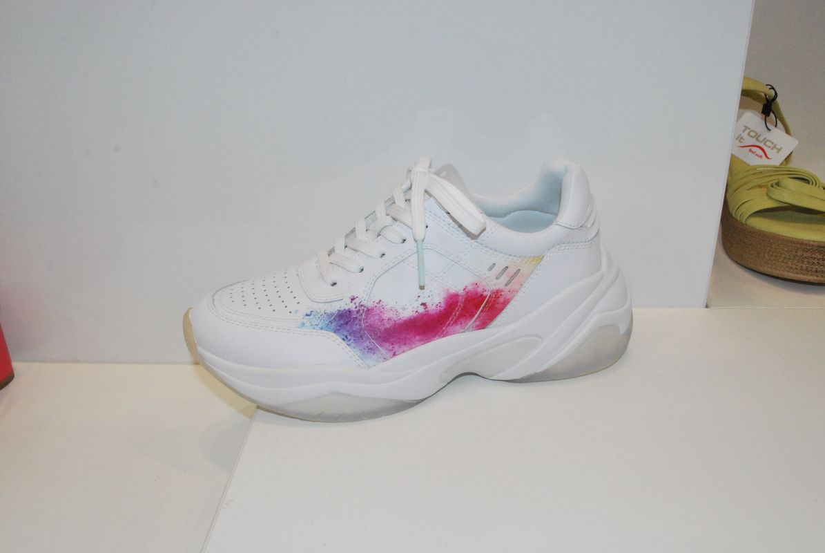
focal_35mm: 33
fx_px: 757
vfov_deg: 40.1
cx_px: 412
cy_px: 276
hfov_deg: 57.2
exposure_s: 1/200
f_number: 14
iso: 1600
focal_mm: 22
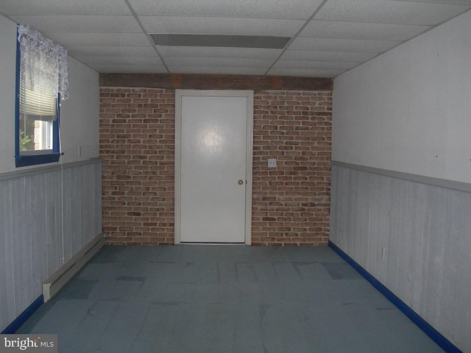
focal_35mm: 38
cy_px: 176
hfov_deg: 49.0
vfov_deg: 37.7
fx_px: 517
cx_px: 236
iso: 133
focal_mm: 7.8
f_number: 2.8
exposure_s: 1/60.1
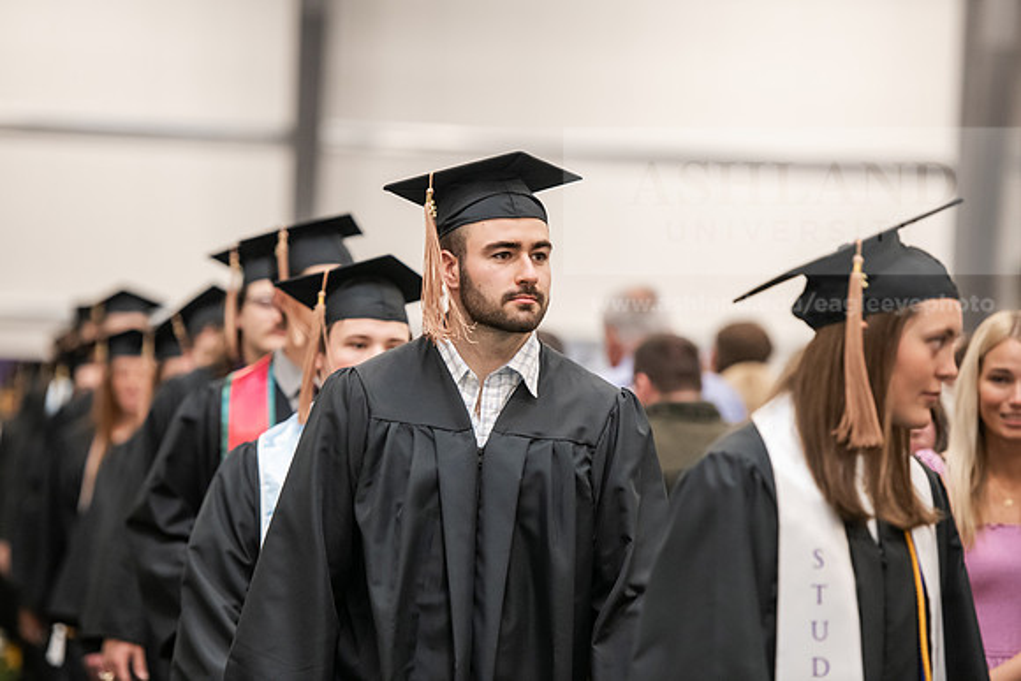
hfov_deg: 12.8
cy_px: 340
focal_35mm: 160
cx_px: 510
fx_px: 4539
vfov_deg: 8.6
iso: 2500
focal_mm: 160
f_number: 3.2
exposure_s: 1/200
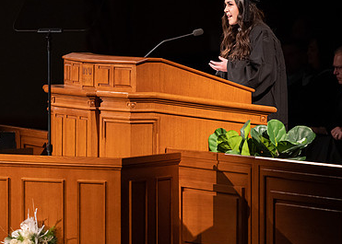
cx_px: 70
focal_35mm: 406
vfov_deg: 3.5
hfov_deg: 5.0
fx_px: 3944
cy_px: 109
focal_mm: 200
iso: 1250
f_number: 2.8
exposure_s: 1/250
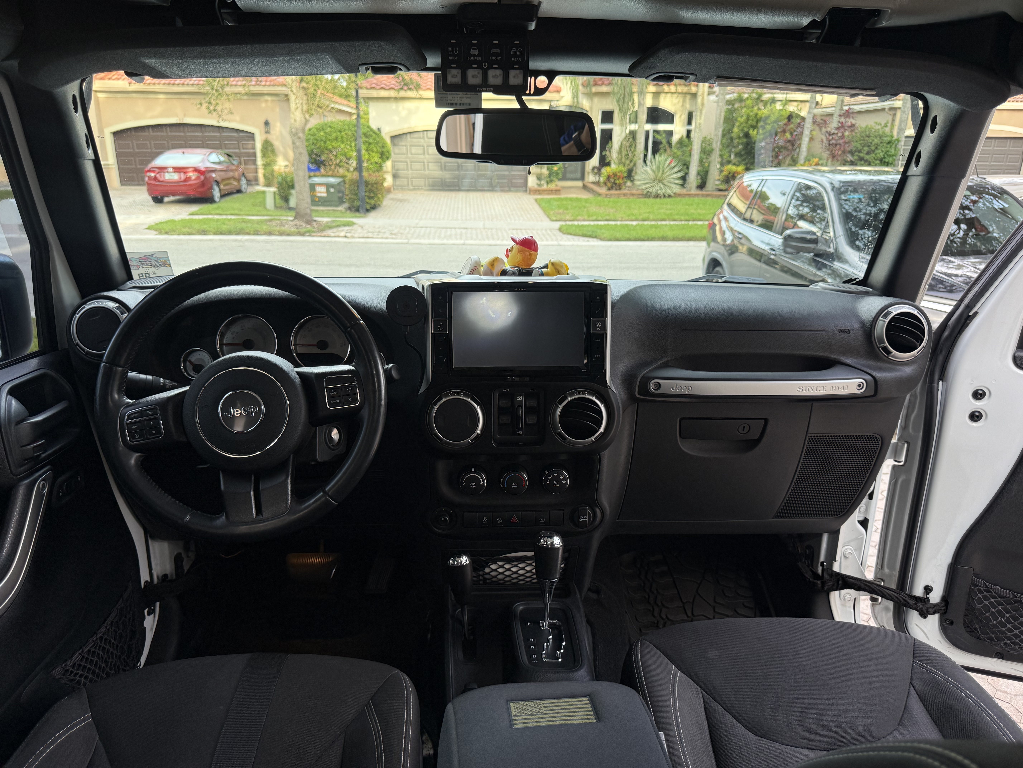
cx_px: 512
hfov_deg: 71.6
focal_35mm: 24
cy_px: 384
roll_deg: -0.9
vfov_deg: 56.8
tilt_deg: -17.8
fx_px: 709
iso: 125
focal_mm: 6.76
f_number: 1.78
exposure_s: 1/121
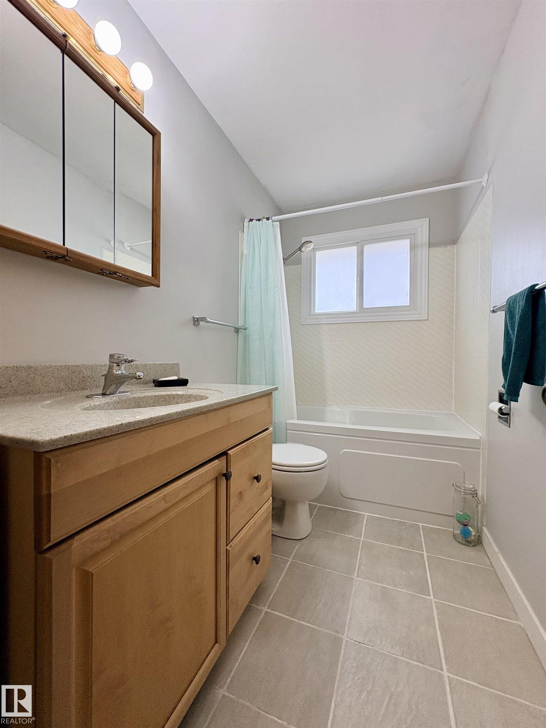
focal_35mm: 14
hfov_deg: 85.7
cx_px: 273
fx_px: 294
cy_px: 364
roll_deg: +0.8
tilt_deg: +1.1
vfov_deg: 102.1
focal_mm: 2.22
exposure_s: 1/120
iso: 200
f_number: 2.2
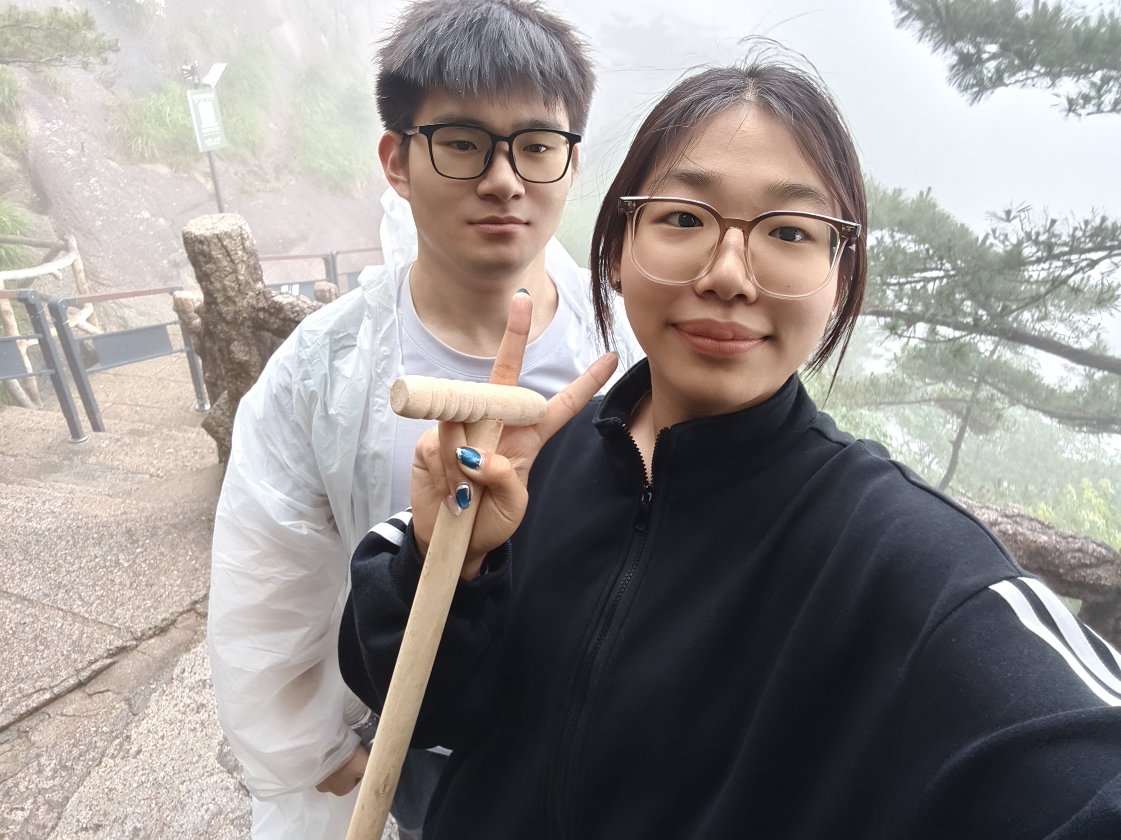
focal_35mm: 22
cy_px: 419
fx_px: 712
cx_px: 585
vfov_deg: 61.1
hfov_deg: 76.3
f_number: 16
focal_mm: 2.8
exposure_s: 1/50
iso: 53
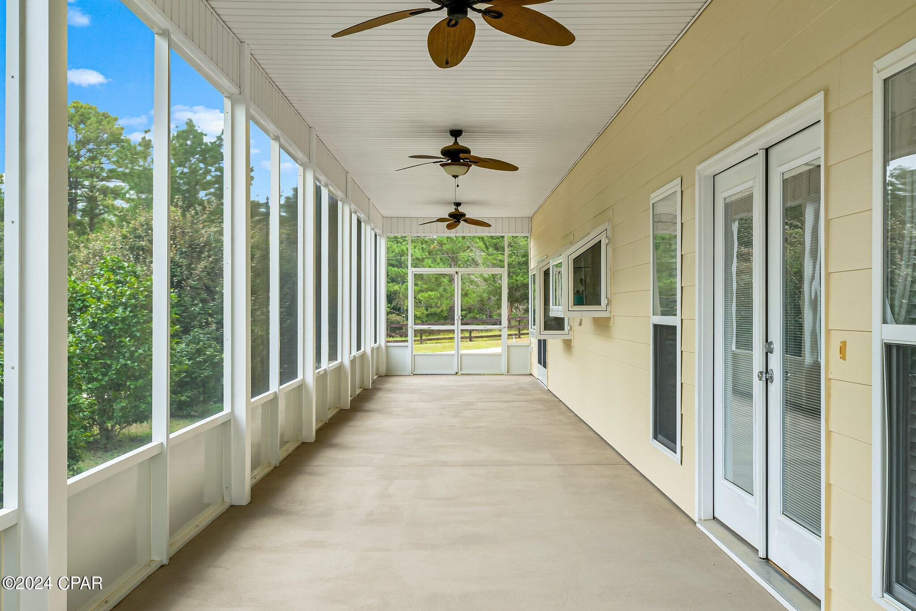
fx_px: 916
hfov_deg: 53.1
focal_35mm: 36
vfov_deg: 36.9
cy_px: 306
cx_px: 458
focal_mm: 24
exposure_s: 1/6
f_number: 11
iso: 100
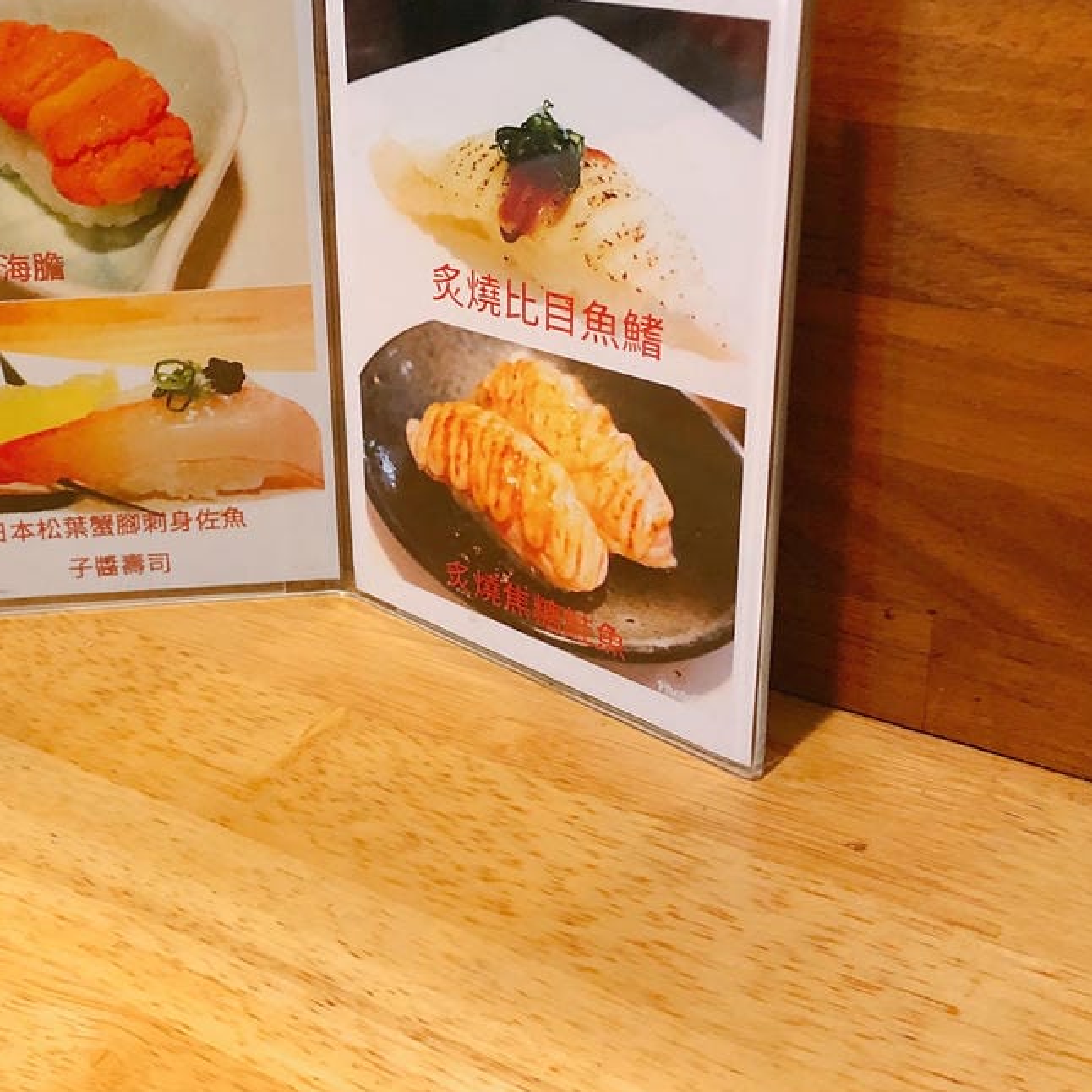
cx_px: 284
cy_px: 434
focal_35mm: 46
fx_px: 1642
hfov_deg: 36.0
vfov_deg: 36.6
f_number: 1.8
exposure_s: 1/15
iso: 100
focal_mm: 3.99
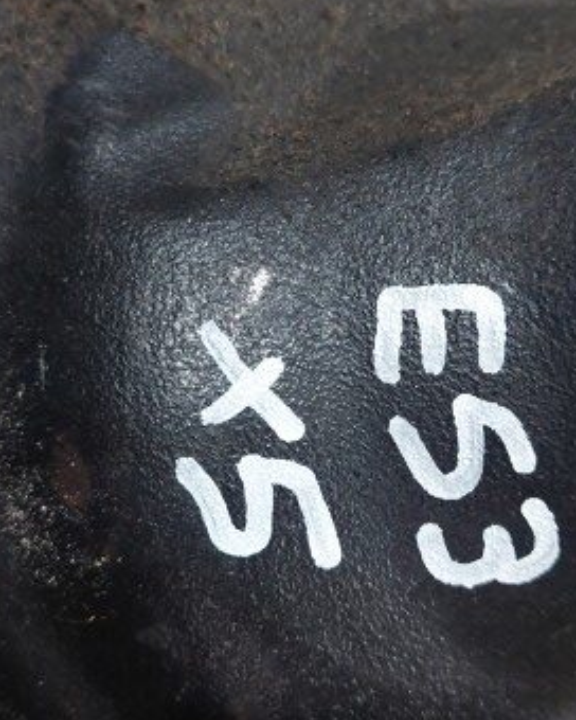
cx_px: 284
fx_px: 980
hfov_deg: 32.7
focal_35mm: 46
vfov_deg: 40.3
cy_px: 349
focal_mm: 5.23
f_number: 1.8
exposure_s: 1/33.3
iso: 400
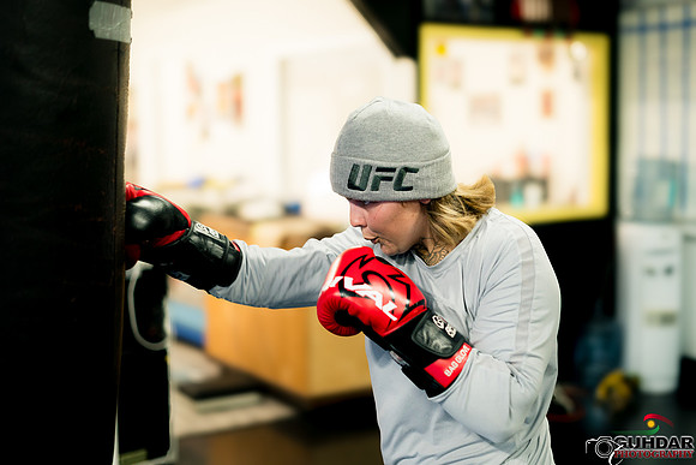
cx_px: 348
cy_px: 232
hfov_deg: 39.6
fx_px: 967
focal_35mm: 50
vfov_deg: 27.0
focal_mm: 50
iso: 1600
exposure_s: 1/500
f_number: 1.8
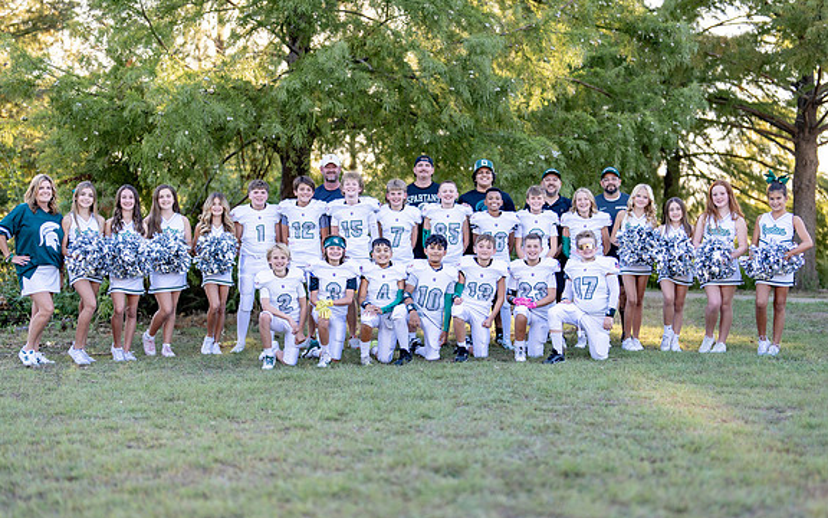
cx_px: 443
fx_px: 1286
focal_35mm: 57
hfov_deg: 35.7
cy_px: 262
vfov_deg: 22.7
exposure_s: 1/1000
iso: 100
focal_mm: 50
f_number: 1.2
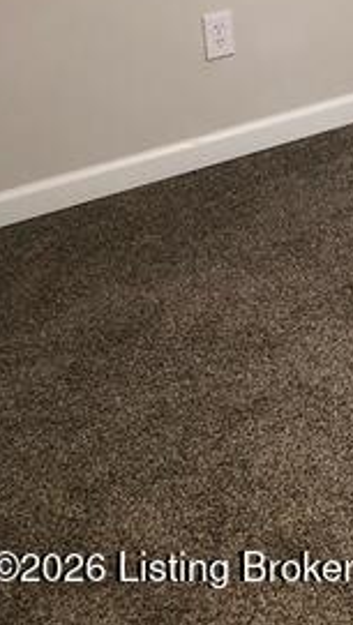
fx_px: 1195
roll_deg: +1.1
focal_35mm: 72
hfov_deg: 15.5
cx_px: 531
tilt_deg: -11.1
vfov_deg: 26.4
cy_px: -106
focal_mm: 3.99
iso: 50
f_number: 1.8
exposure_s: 1/15
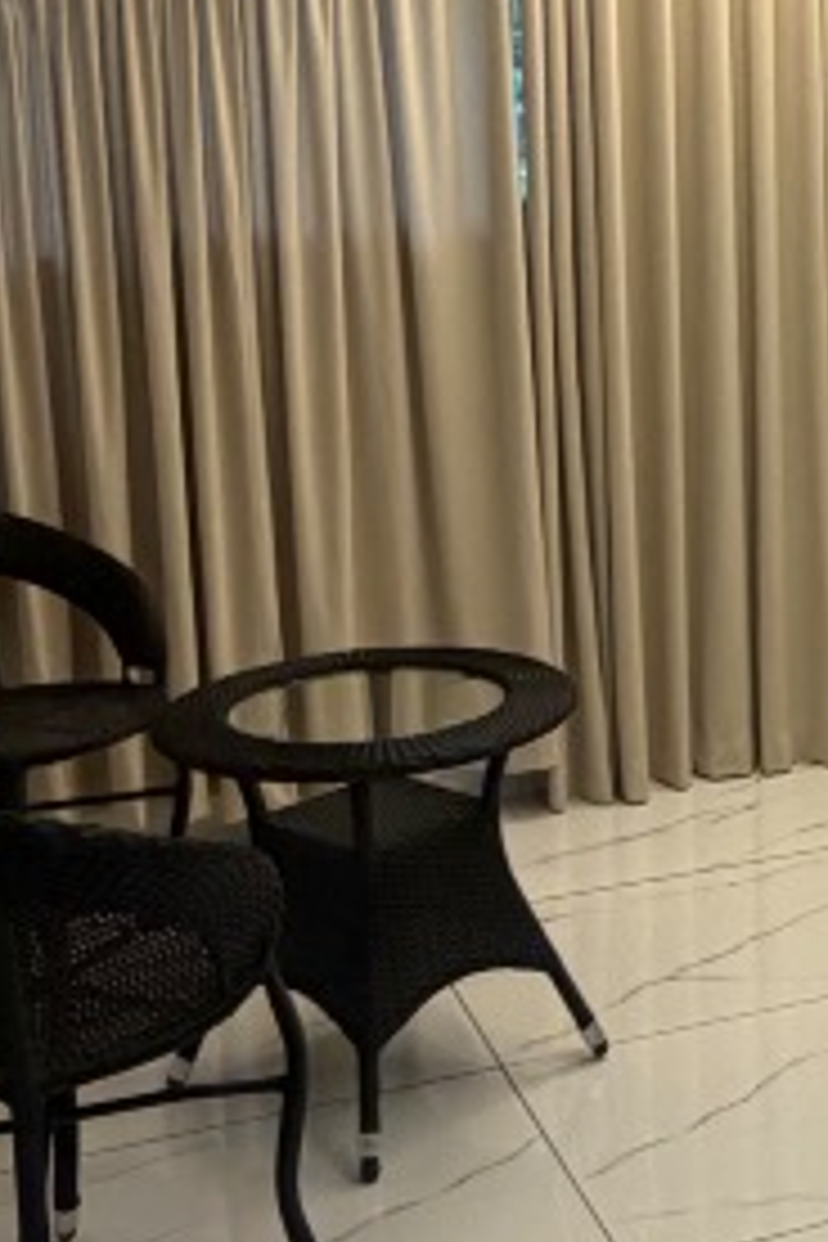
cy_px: 414
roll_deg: -0.1
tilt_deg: -6.8
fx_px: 1966
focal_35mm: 57
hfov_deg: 22.9
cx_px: 824
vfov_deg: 34.7
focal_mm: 2.22
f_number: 2.2
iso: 250
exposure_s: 1/100
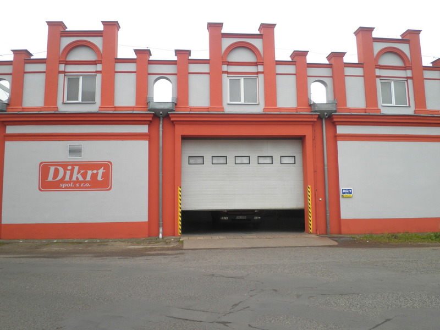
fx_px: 330
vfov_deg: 53.1
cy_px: 165
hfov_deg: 67.3
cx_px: 220
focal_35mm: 26
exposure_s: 1/100
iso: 64
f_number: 2.8
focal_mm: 4.7
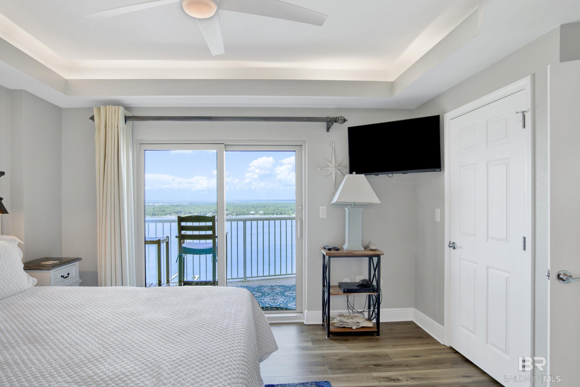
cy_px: 195
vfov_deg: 61.9
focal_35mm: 20
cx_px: 277
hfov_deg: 83.9
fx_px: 322
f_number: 11
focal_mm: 19
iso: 200
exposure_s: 1/13
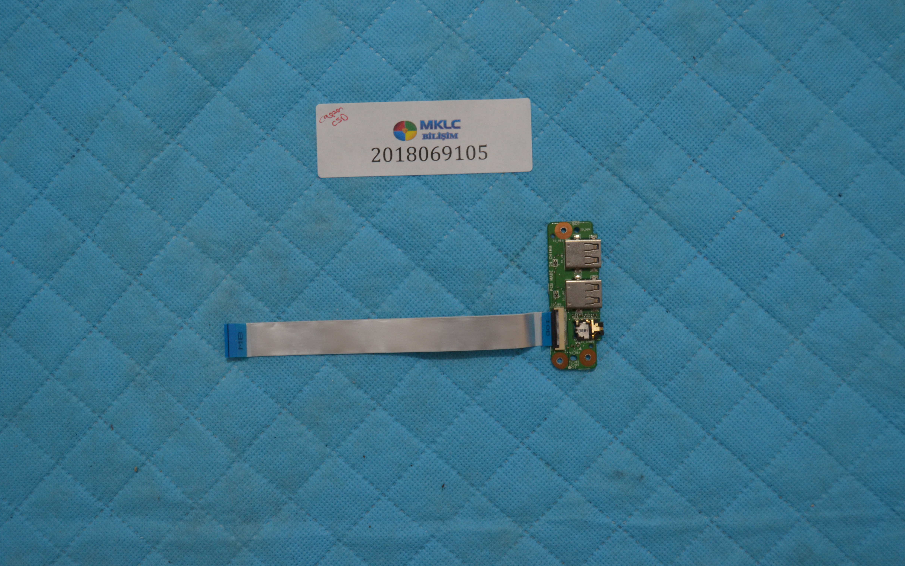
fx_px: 876
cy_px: 280
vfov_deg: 35.8
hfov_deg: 54.6
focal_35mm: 36
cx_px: 447
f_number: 3.8
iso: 800
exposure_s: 1/25
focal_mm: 23
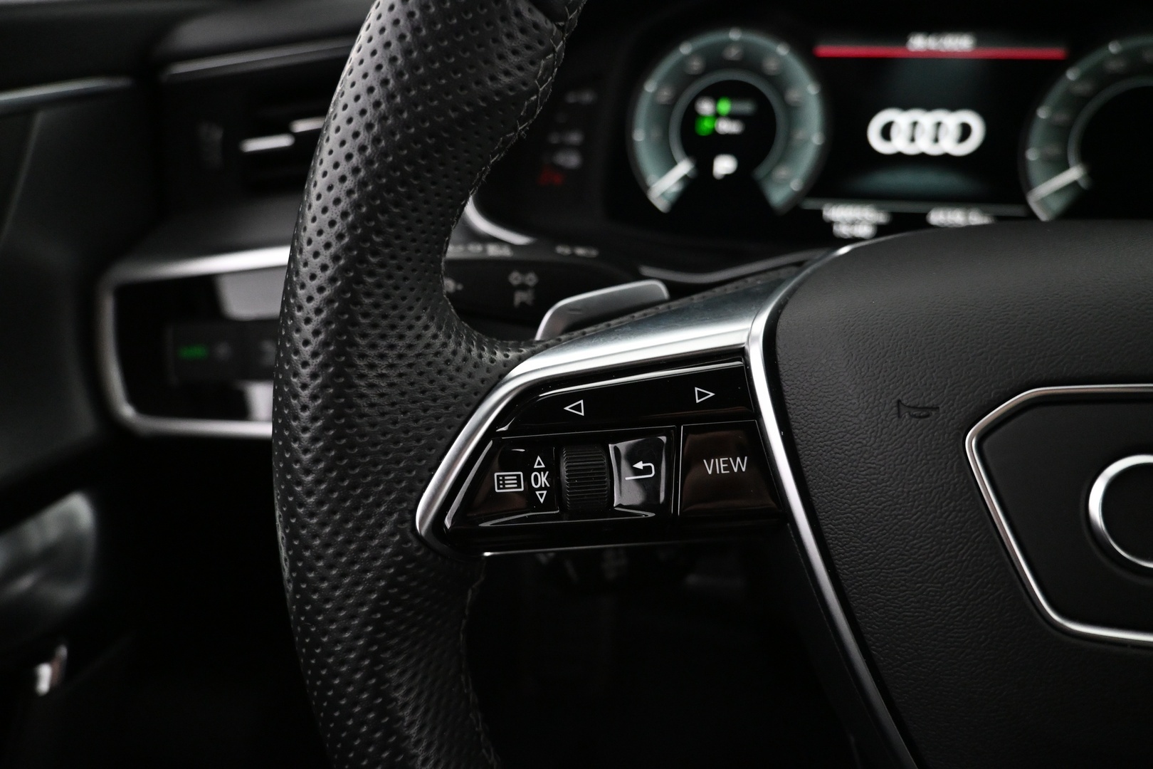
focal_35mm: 24
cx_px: 576
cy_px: 384
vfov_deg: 53.1
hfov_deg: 73.7
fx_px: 769
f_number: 3.5
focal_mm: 16
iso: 4000
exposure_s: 1/50
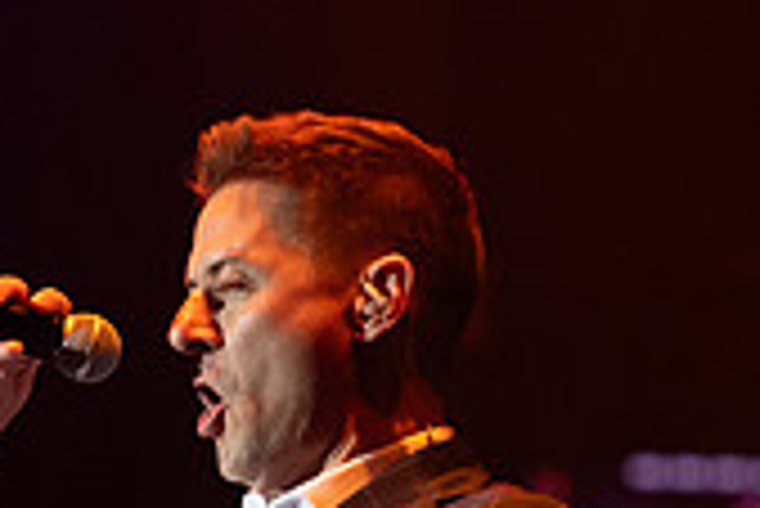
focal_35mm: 810
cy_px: 600
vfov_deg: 1.7
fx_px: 17114
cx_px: 117
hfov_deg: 2.5
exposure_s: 1/200
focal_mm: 185
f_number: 2.8
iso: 1250
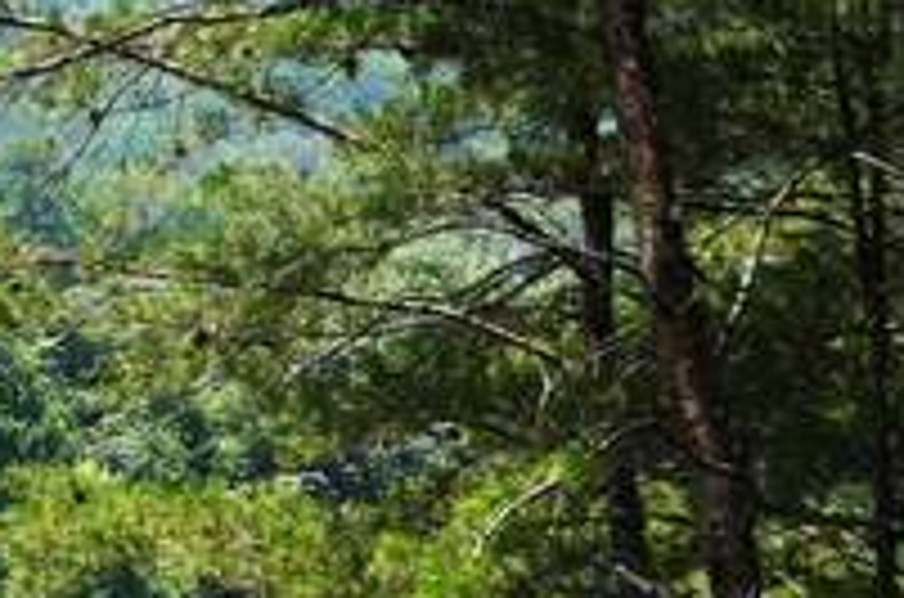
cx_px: -998
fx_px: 9595
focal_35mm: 383
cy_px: 398
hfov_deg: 5.3
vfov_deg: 3.6
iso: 100
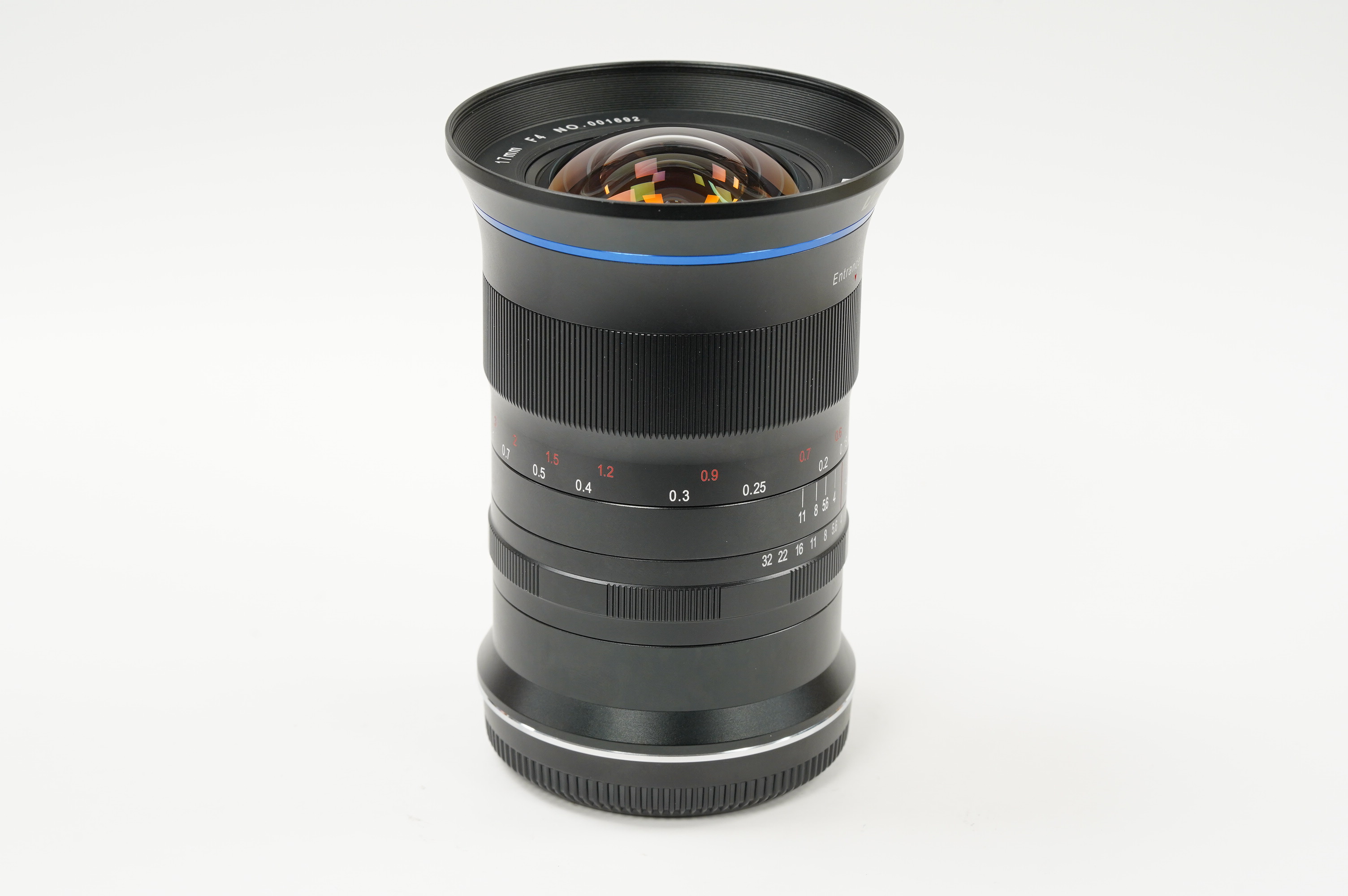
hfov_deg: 22.6
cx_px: 674
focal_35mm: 90
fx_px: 3367
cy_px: 448
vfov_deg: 15.2
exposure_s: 1/10
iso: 1000
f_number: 11
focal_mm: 90
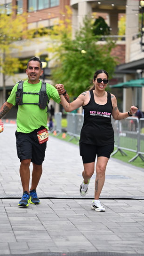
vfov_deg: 19.6
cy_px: 128
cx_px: 74
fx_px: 741
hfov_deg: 11.1
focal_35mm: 109
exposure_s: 1/5000
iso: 1600
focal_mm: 103
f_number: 2.8
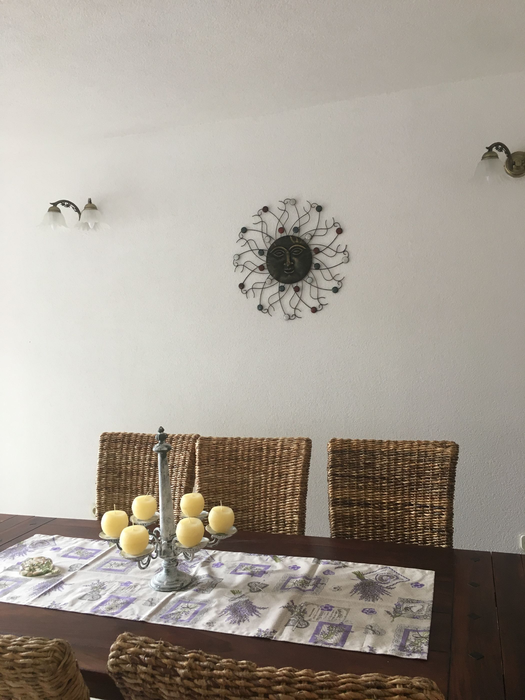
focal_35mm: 29
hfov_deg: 48.2
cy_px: 350
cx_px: 262
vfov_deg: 61.7
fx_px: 586
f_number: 2.2
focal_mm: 4.15
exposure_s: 1/33
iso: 100
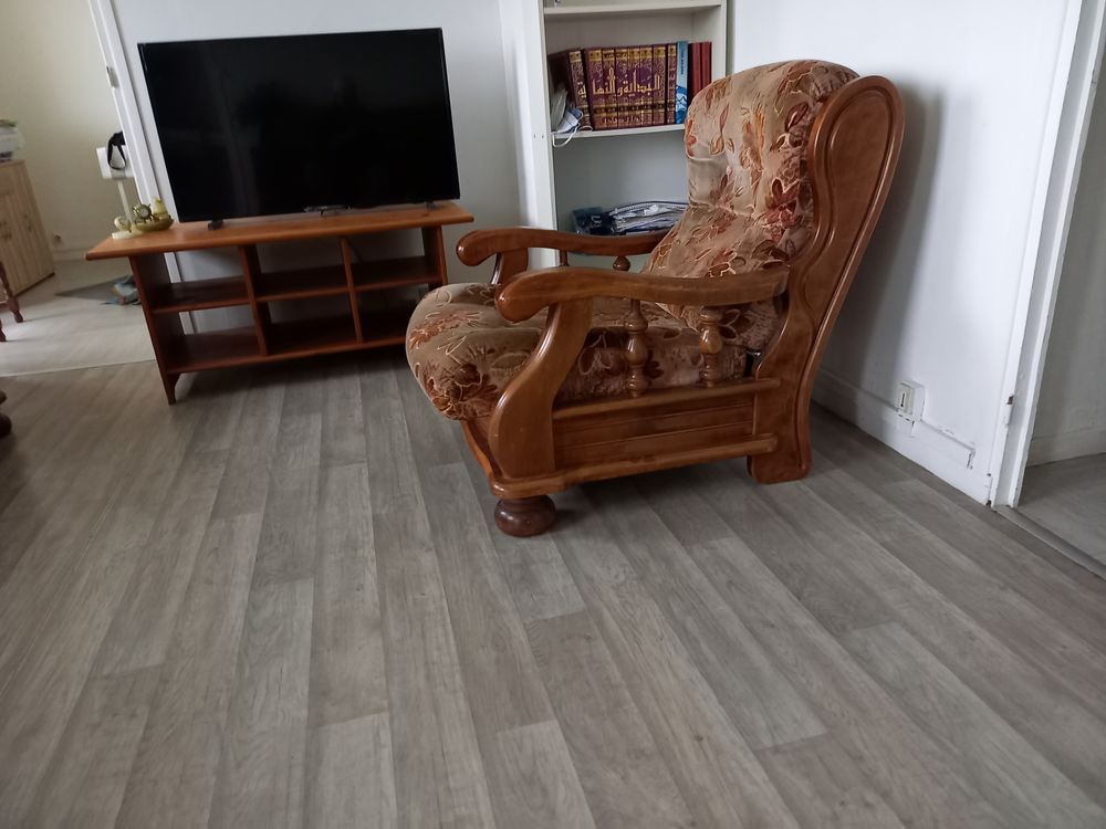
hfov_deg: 69.4
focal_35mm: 25
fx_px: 799
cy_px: 414
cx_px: 553
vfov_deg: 54.9
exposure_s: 1/25
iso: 500
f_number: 1.8
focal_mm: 4.65
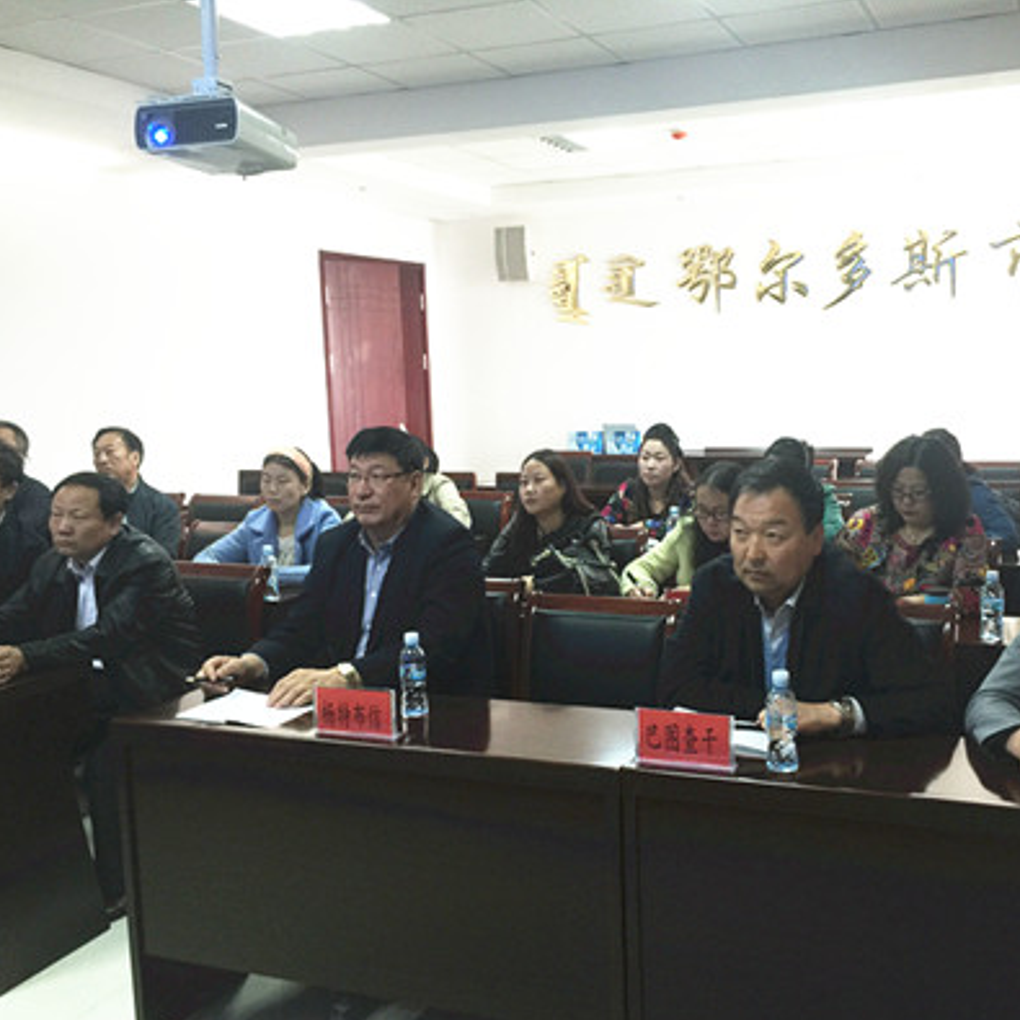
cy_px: 520
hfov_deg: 47.0
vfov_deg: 47.2
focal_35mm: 35
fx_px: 1167
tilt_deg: -6.9
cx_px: 609
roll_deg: +1.7
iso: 40
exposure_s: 1/15
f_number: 2.2
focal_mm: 4.15
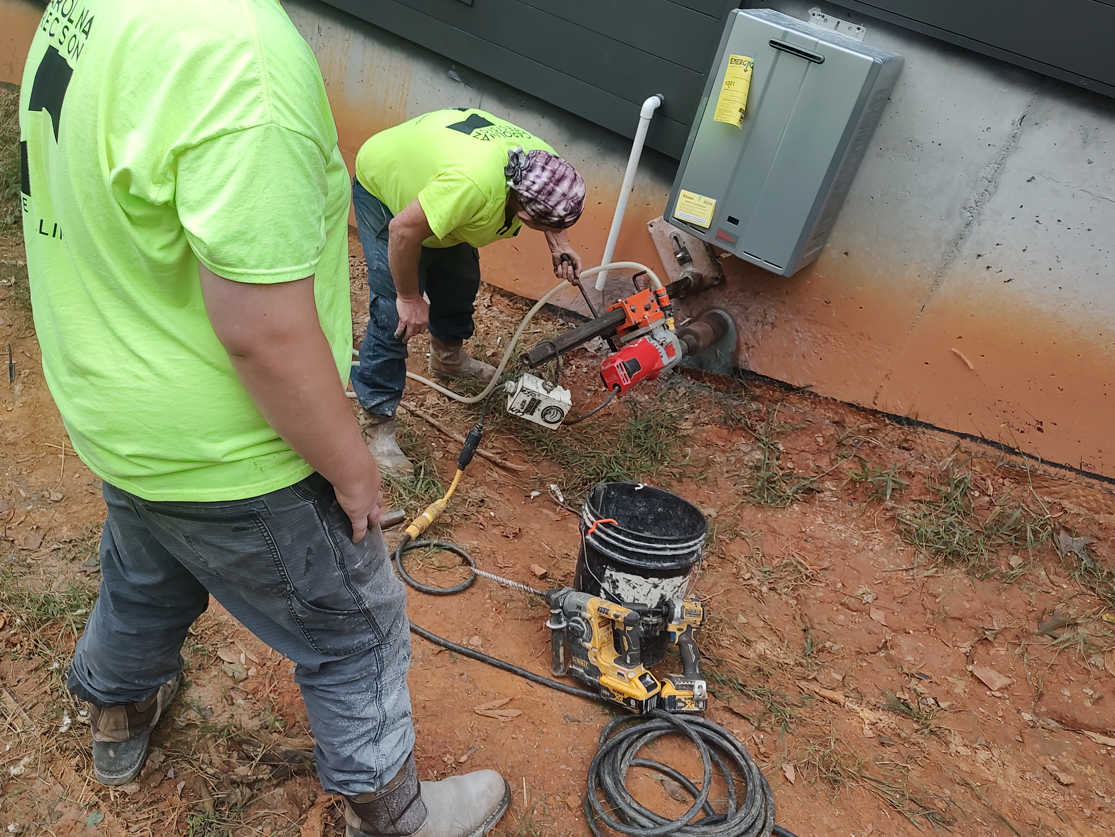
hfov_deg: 65.3
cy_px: 395
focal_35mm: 27
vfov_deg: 51.3
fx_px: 870
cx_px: 544
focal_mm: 5.88
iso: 148
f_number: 1.9
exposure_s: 1/120
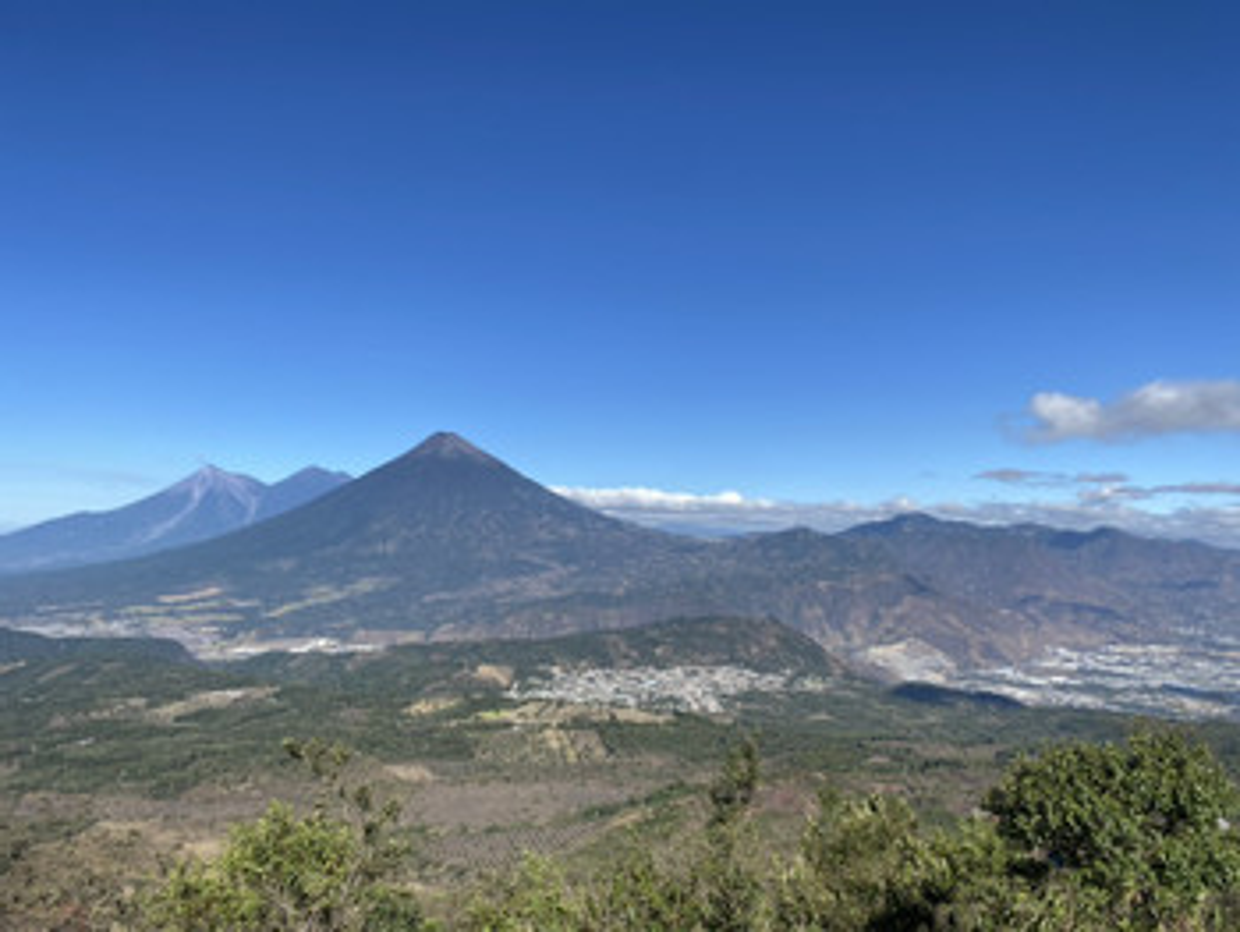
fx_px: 932
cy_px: 466
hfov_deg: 67.3
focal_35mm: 26
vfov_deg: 53.1
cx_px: 620
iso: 32
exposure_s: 1/3610
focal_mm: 4.25
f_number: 1.8
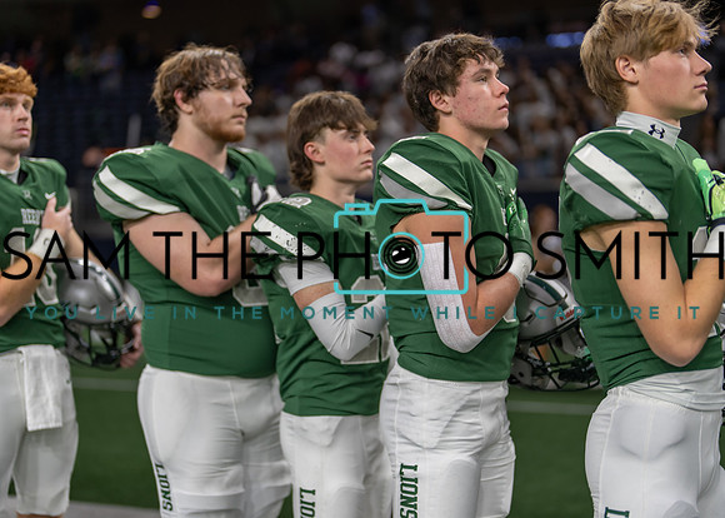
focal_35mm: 52
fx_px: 1079
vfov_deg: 27.0
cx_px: 362
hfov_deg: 37.2
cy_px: 259
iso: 160
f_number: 1.2
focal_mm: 50
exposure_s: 1/500
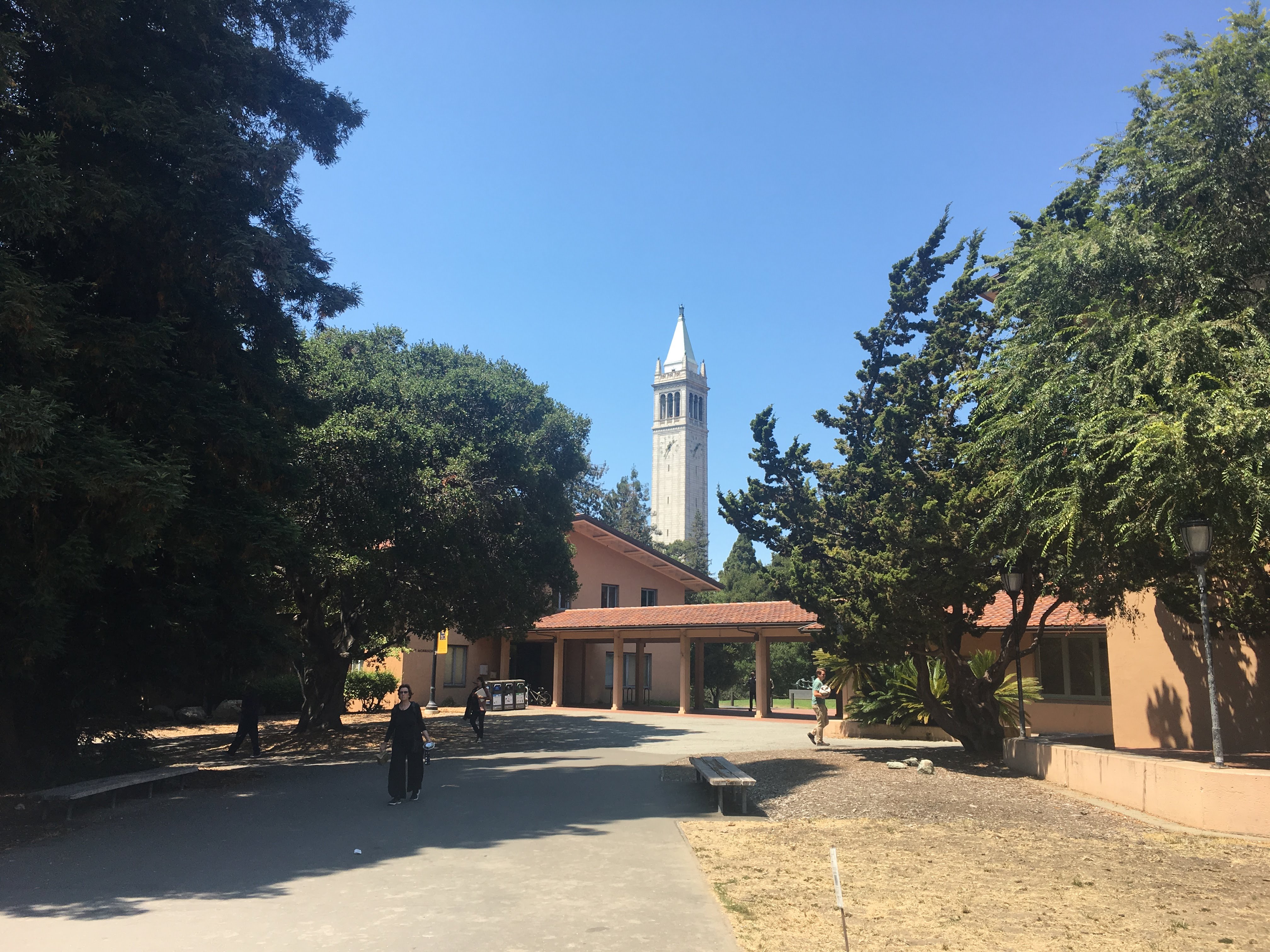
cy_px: 476
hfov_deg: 61.7
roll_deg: +1.1
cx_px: 635
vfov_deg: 48.2
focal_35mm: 29
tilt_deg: +10.6
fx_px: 1064
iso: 25
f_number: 2.2
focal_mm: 4.15
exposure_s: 1/894
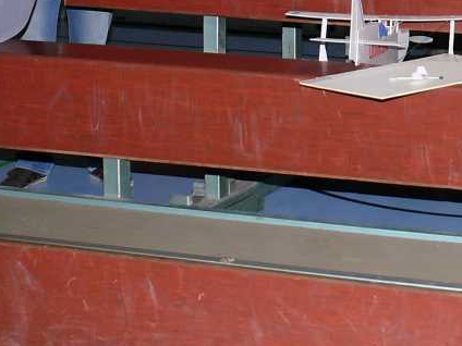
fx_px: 1588
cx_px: 779
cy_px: -160
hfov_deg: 14.8
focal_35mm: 119
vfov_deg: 11.9
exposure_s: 1/250
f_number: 2.8
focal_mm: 7.4
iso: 100
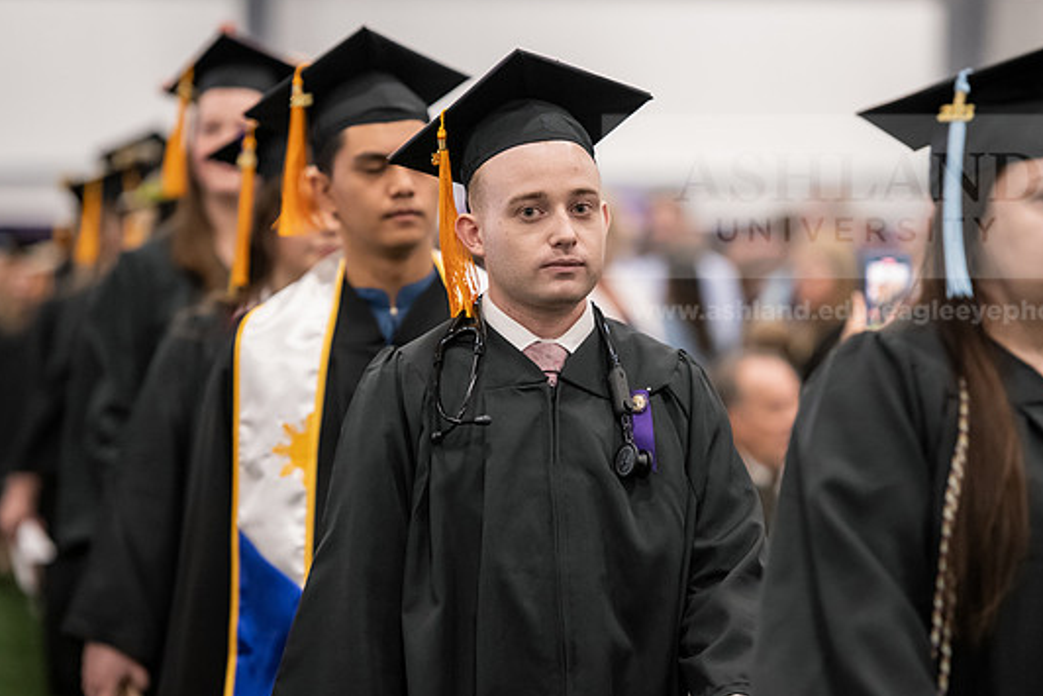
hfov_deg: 11.4
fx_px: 5216
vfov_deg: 7.6
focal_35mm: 180
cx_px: 543
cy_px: 352
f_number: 3.2
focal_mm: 165
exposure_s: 1/200
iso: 3200
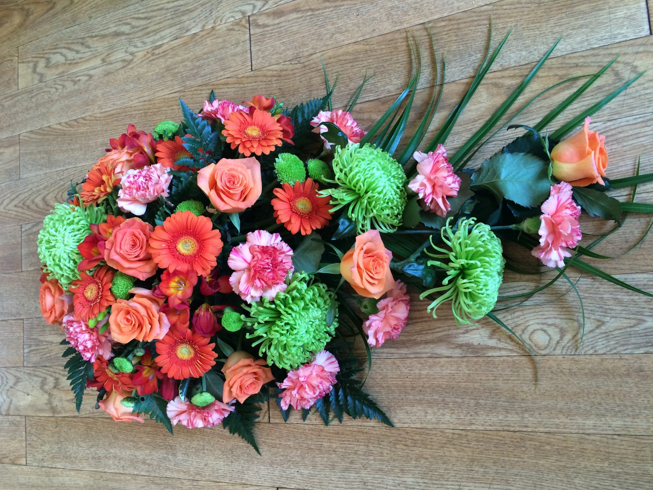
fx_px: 585
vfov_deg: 45.4
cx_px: 328
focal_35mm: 31
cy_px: 252
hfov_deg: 58.3
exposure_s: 1/30
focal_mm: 4.12
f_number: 2.2
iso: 125
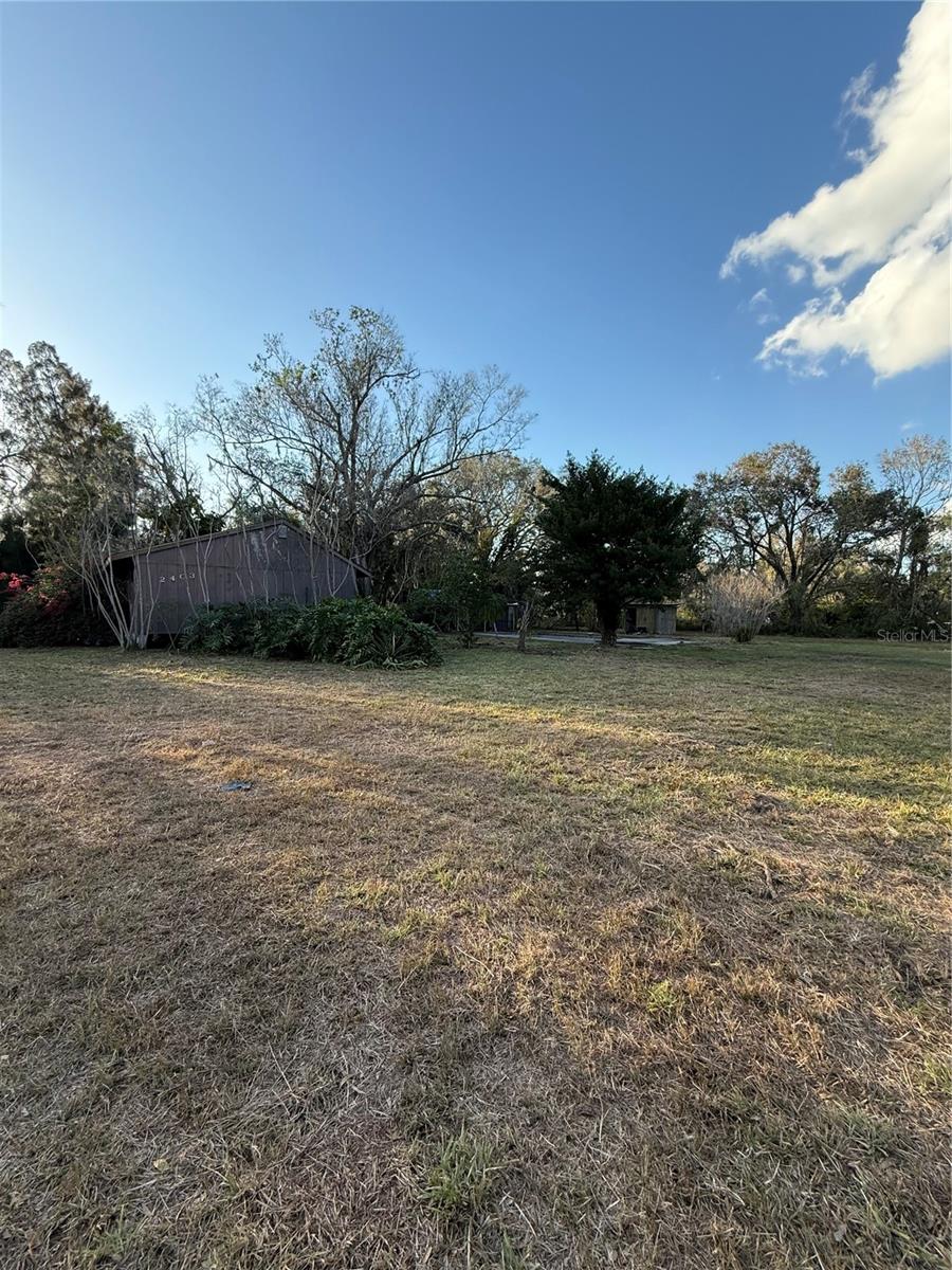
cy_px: 635
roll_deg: -2.0
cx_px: 476
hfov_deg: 85.7
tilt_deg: -0.2
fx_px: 513
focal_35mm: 14
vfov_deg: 102.1
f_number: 2.2
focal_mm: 2.22
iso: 64
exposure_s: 1/559
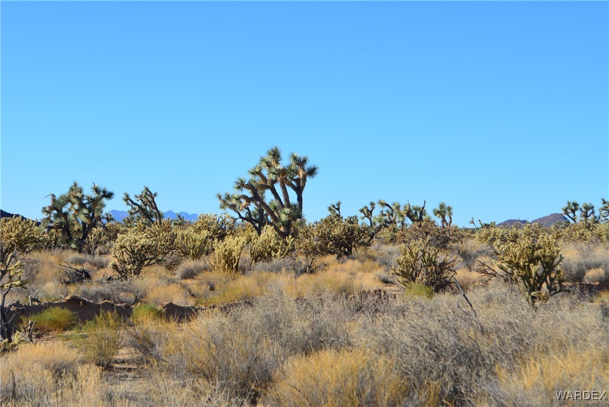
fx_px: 1396
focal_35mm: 82
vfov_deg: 16.6
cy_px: 204
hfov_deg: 24.6
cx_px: 304
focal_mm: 55
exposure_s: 1/320
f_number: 10
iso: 200
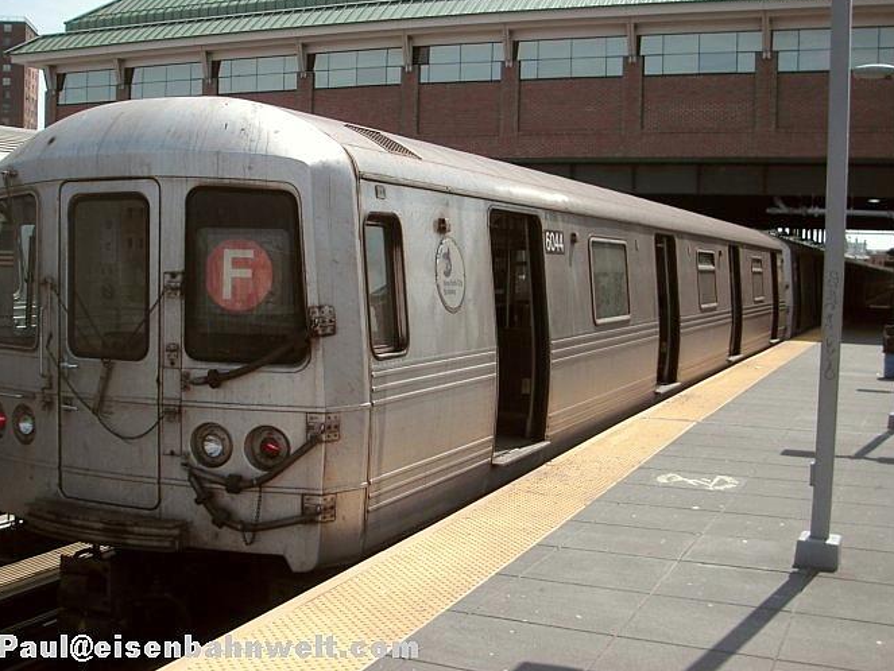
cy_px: 309
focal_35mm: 42
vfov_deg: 34.4
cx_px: 421
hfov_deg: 44.8
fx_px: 1085
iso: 50
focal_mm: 6.3
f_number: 3.3
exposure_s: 1/750
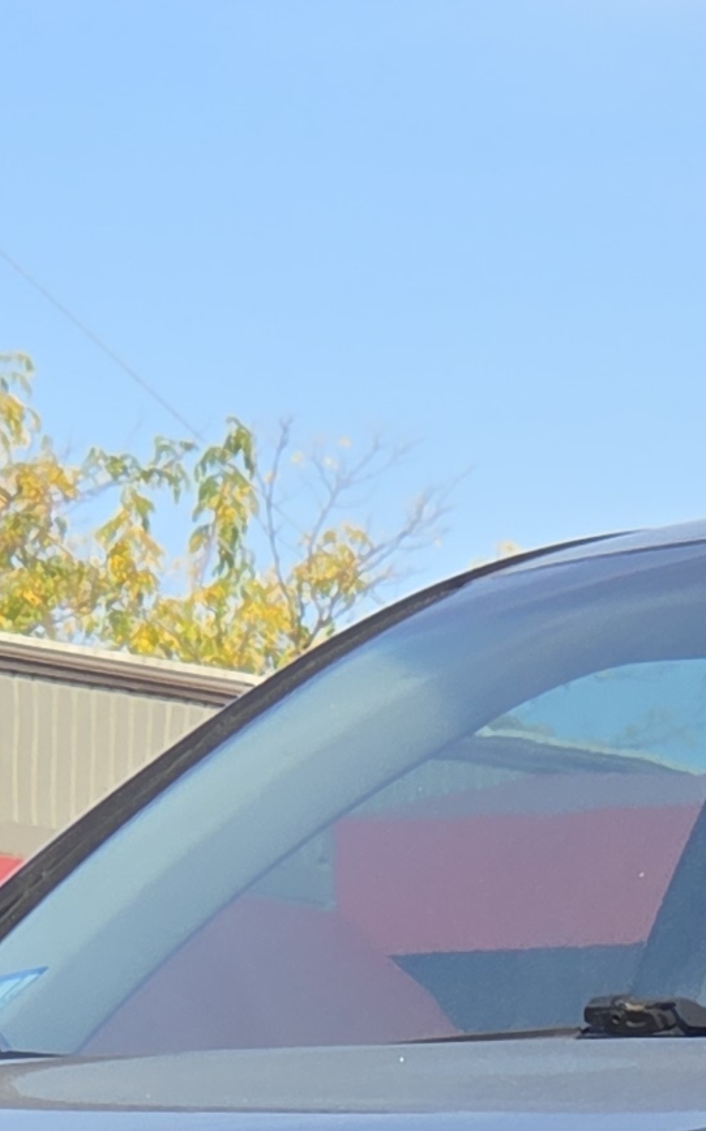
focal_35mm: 338
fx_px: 10409
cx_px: 976
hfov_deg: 3.9
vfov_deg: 6.2
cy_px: 1593
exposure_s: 1/832
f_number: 2.4
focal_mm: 7
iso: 25
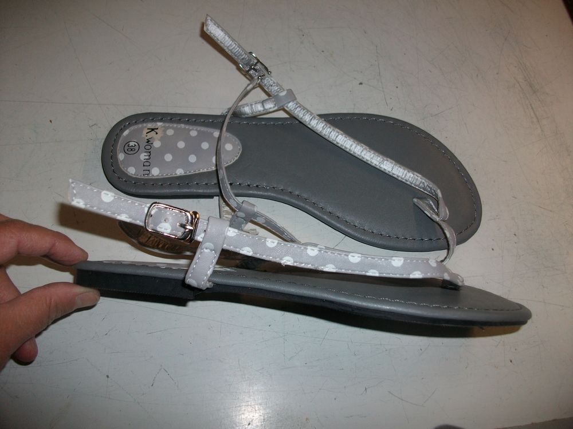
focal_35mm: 32
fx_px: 530
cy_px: 214
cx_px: 286
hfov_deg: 56.8
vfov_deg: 44.2
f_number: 2.9
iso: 80
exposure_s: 1/40
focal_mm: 5.7
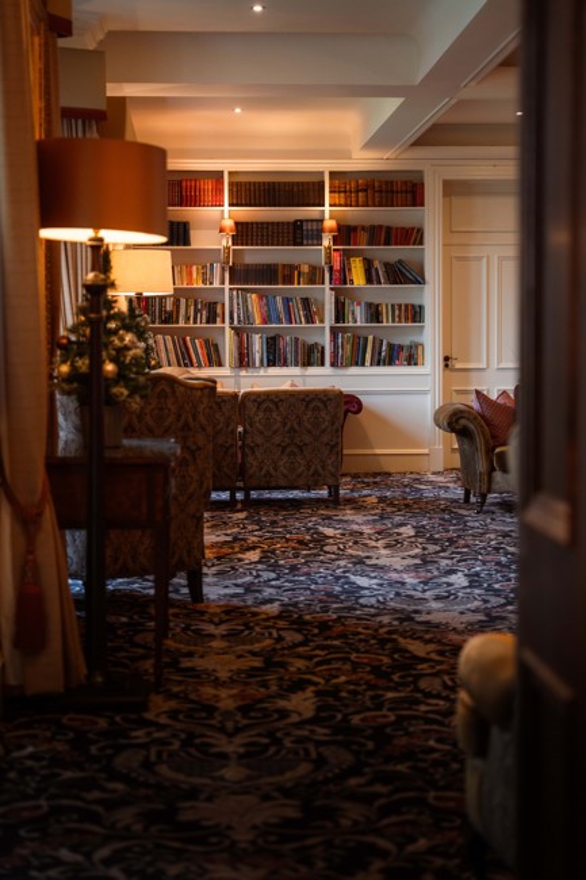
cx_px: 293
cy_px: 440
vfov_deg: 28.9
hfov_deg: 19.4
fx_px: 1710
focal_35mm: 70
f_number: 2.8
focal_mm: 70
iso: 1000
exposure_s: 1/80
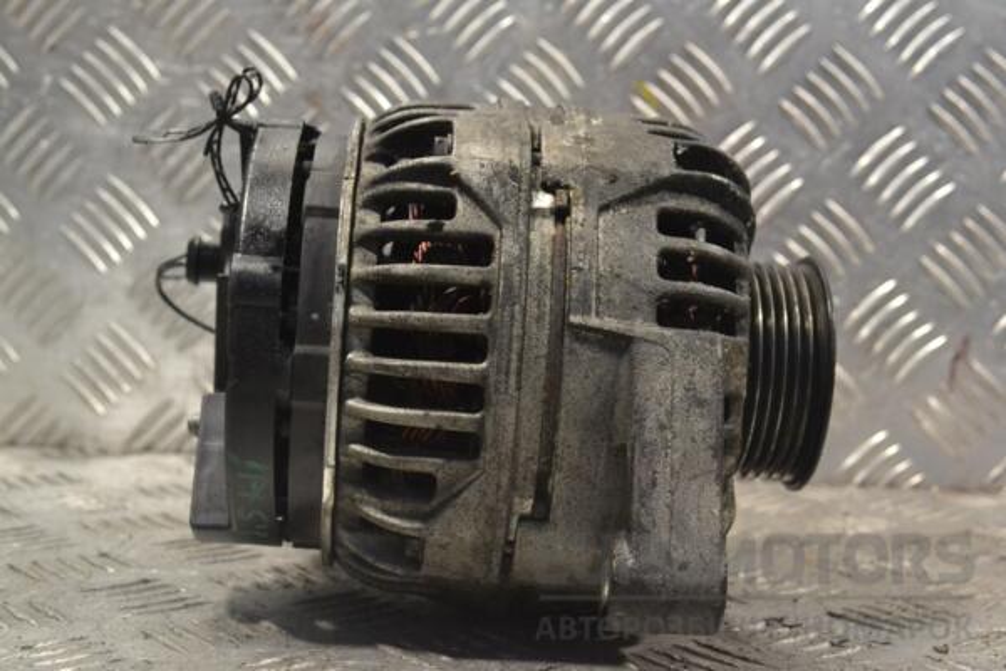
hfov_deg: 36.9
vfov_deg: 25.1
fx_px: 1509
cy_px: 336
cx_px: 503
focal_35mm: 54
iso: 3200
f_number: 8
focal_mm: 36
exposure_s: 1/250
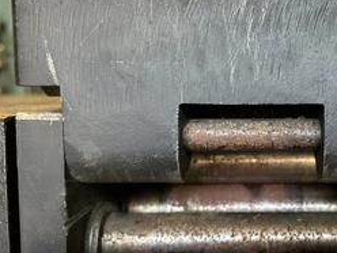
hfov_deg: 43.0
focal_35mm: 42
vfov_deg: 34.3
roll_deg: +0.5
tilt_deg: -3.7
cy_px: 110
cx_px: 264
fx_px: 409
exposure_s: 1/87
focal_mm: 5.7
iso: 125
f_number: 1.5
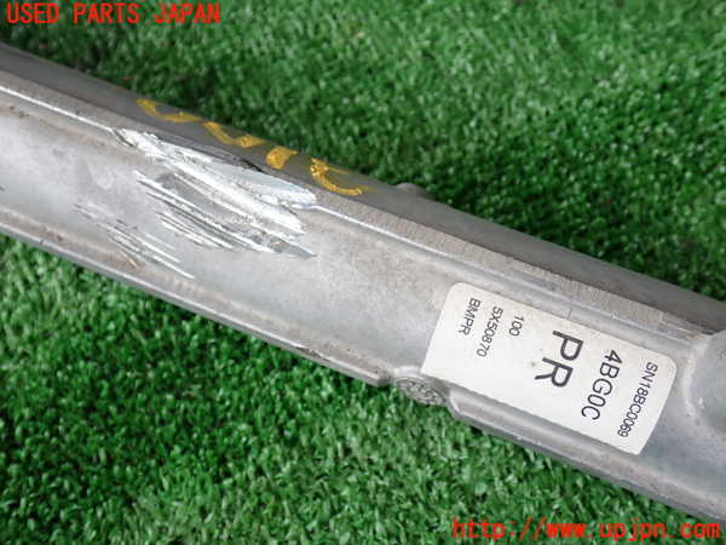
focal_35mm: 36
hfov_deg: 51.4
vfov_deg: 39.7
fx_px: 755
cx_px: 363
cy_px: 272
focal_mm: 6.37
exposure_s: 1/80
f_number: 2.5
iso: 100
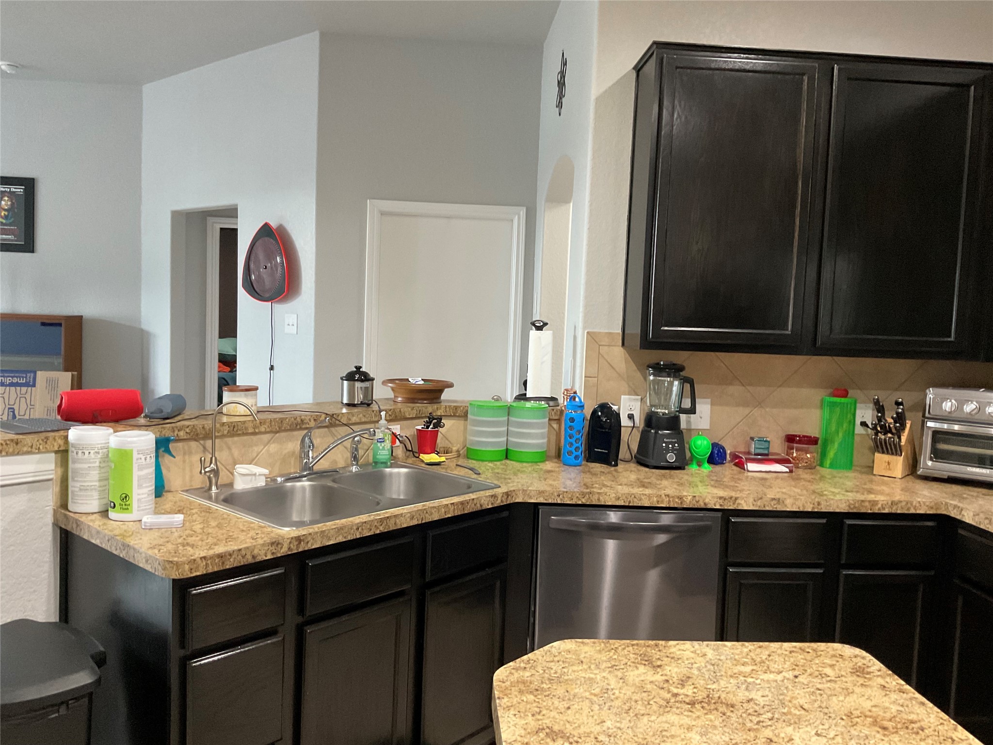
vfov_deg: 48.2
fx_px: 832
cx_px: 496
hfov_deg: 61.7
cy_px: 372
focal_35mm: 29
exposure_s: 1/40
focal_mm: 3
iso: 320
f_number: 1.8
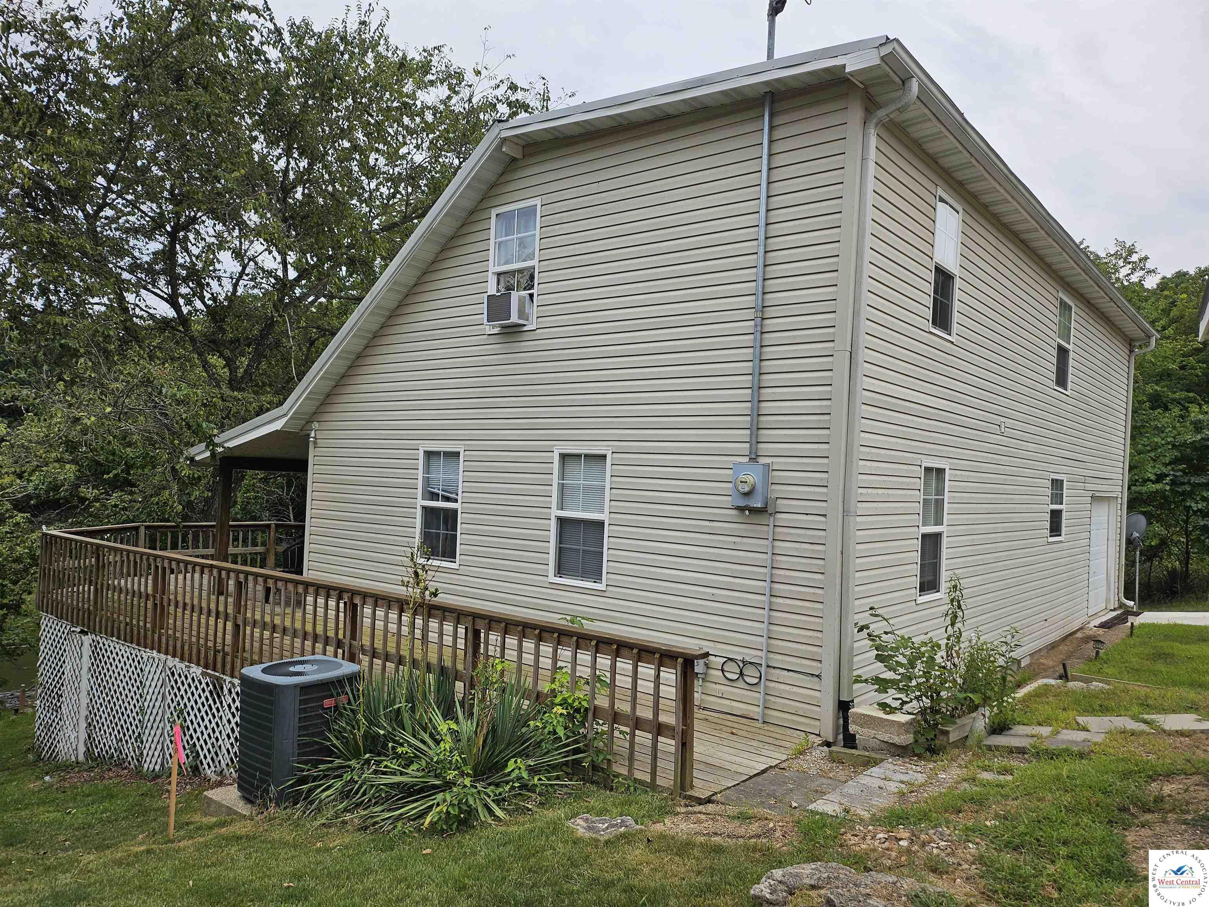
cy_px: 454
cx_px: 604
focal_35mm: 24
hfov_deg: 71.6
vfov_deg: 56.8
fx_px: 838
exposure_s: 1/1199
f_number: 1.8
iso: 50
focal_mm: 5
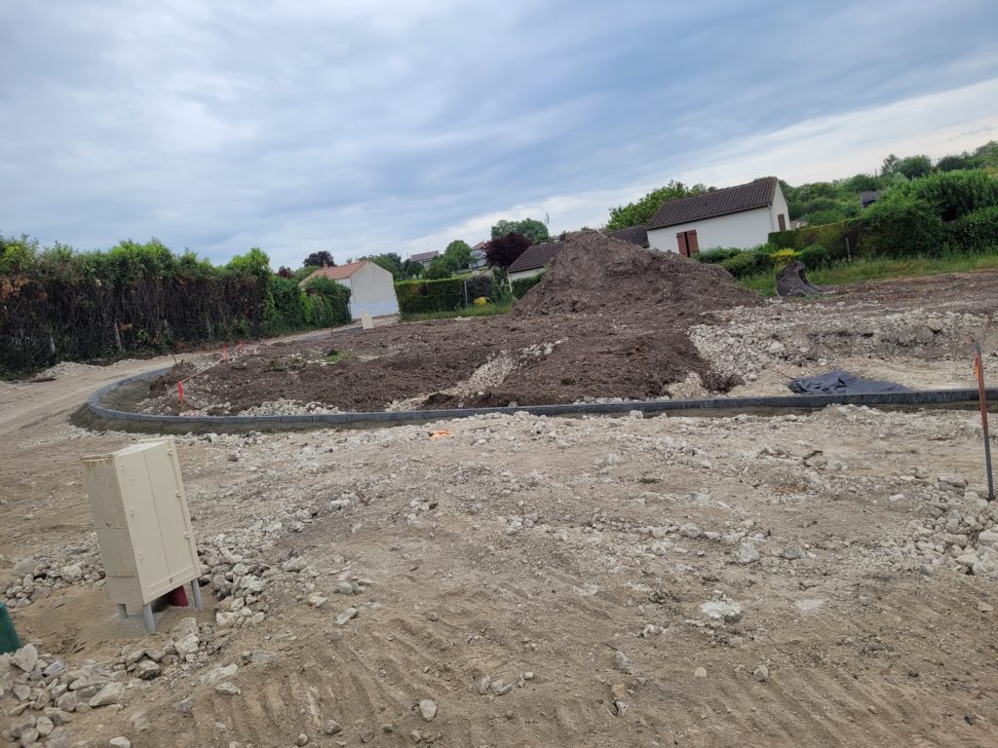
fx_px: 750
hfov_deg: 67.3
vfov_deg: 53.1
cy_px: 374
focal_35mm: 26
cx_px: 499
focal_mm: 5.4
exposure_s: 1/788
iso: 40
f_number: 1.8
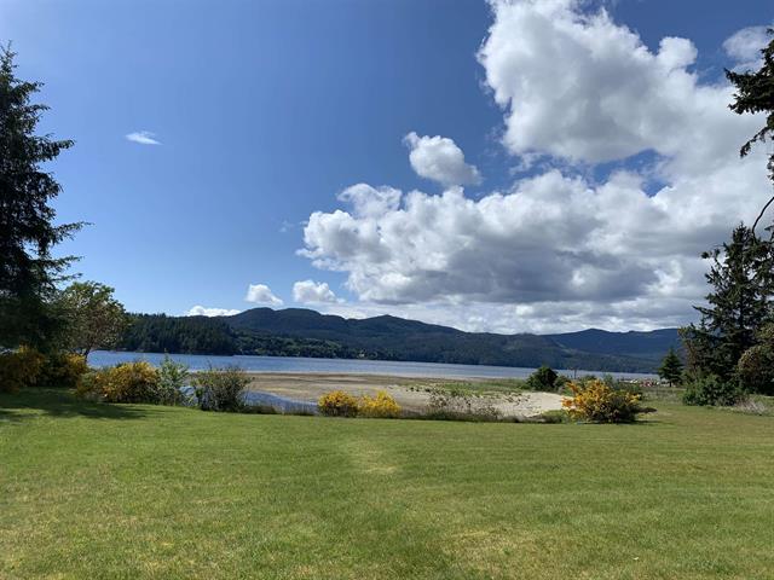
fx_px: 581
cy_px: 290
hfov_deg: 67.3
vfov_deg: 53.1
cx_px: 387
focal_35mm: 26
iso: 25
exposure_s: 1/4274
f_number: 1.8
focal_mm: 4.25
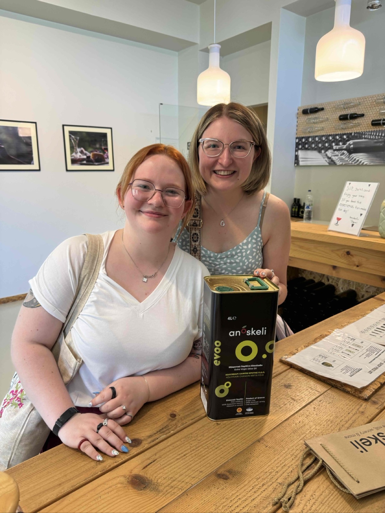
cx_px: 192
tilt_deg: -14.9
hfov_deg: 56.8
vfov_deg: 71.6
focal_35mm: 24
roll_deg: -0.8
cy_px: 256
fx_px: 356
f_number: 1.78
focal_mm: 6.76
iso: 125
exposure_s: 1/50
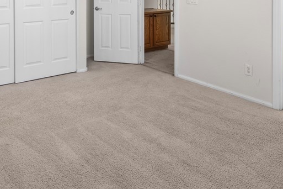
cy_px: -9
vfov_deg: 33.1
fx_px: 283
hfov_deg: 52.4
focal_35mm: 36
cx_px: 102
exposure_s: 1/200
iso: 500
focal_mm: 17
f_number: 8
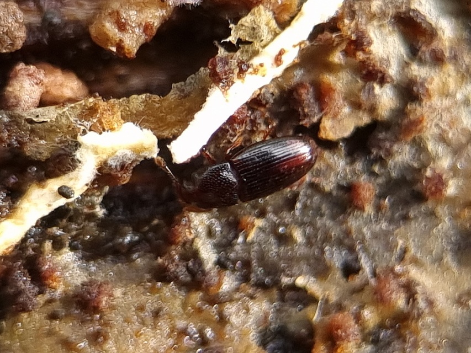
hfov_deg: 67.3
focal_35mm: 26
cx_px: 236
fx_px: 354
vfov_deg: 53.1
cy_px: 176
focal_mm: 5.4
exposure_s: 1/100
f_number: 1.8
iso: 100
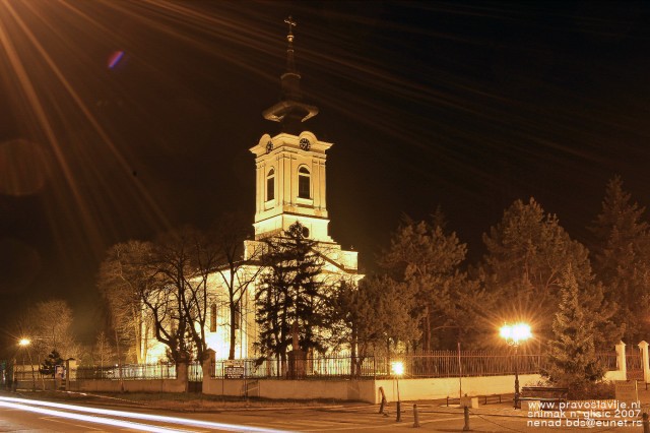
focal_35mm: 39
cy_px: 216
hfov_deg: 49.6
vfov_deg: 34.2
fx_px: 704
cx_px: 325
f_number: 18
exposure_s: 25
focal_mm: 26
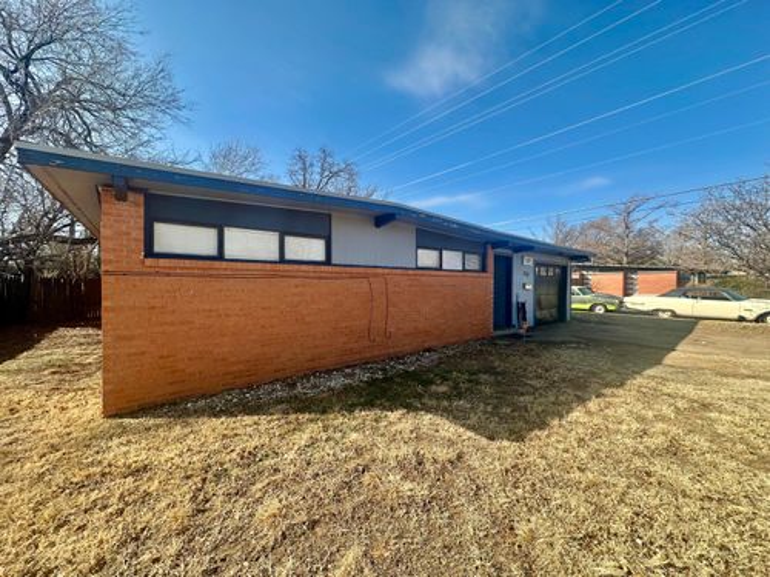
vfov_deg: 85.7
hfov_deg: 102.1
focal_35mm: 14
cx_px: 385
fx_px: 311
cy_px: 288
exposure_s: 1/694
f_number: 2.2
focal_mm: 2.22
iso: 40
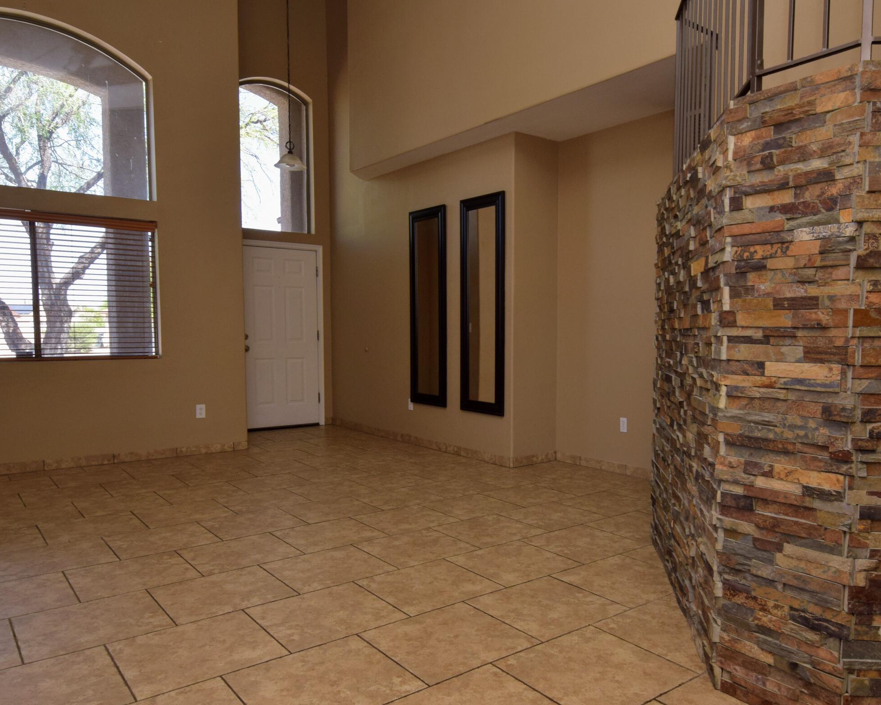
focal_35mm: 26
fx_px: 678
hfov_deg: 65.9
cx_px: 478
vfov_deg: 54.8
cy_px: 390
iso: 400
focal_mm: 12
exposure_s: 1/60
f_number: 9
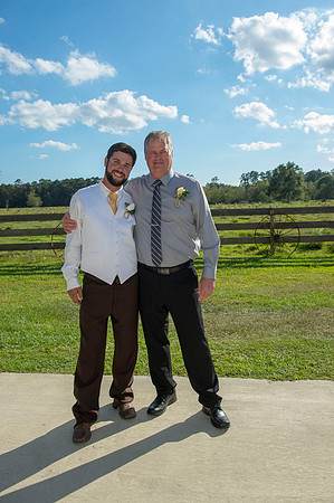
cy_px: 252
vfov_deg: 63.7
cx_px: 167
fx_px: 404
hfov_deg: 44.9
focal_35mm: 29
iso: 200
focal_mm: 29
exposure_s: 1/500
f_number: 6.3
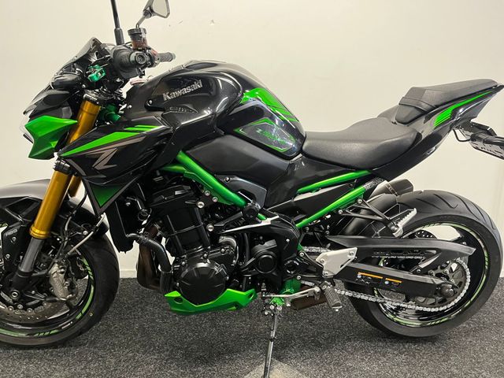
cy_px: 189
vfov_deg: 53.1
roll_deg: +0.8
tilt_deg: -7.3
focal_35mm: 26
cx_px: 252
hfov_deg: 67.3
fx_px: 379
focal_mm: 5.1
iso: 320
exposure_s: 1/50
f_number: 1.6
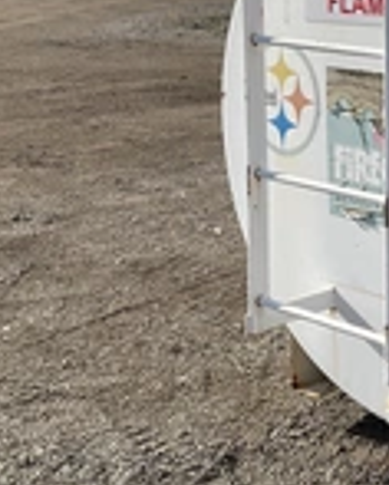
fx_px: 1106
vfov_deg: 24.5
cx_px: 564
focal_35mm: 77
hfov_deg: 18.0
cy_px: 129
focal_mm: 3
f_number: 1.8
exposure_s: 1/1984
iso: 25
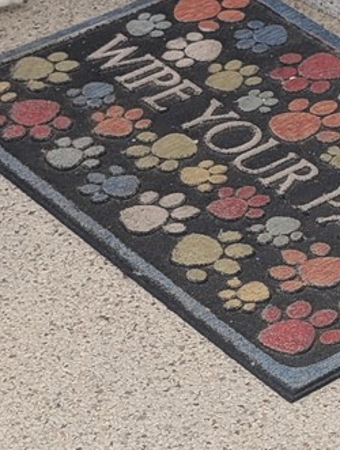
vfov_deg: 12.9
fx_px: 1969
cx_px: 333
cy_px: 400
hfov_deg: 9.8
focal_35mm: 151
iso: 27
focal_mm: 6.9
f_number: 1.68
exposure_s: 1/36.8
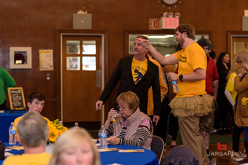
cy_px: 82
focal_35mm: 85
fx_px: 586
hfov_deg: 23.9
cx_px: 124
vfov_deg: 16.1
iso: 320
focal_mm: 85
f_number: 2.5
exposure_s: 1/125
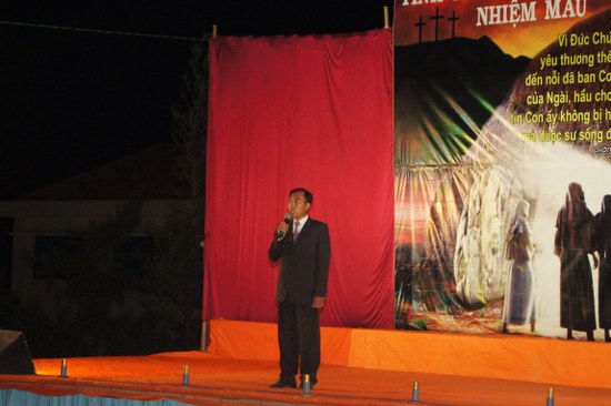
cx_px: 306
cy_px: 203
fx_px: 1399
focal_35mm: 82
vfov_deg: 16.5
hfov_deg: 24.6
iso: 1600
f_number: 5.6
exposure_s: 1/80
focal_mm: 55
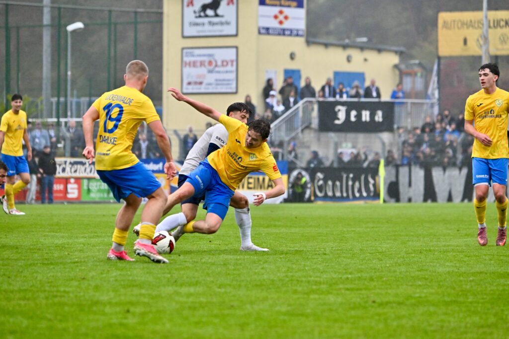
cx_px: 254
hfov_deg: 8.9
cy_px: 170
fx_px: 3252
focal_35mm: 230
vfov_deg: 6.0
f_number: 5.3
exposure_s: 1/1600
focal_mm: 230
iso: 3200
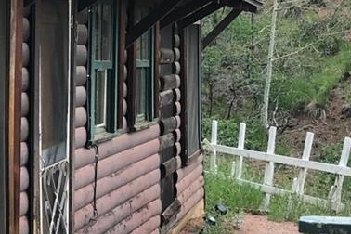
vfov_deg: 12.3
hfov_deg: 17.4
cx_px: -97
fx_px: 1082
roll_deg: +2.3
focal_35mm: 111
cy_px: 92
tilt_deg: +0.2
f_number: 1.8
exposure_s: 1/396
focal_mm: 3.99
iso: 20
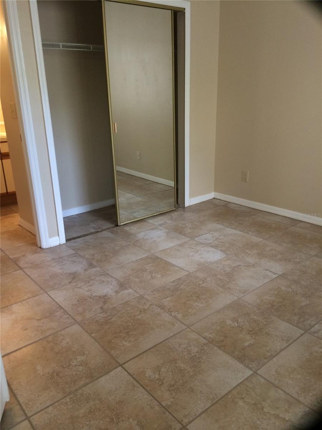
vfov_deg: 60.0
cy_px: 215
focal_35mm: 30
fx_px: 372
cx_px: 161
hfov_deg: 46.8
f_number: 2.2
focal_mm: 4.12
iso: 125
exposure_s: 1/30
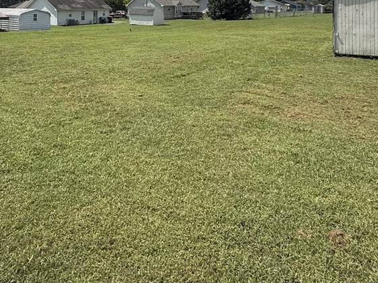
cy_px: 7
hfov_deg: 56.1
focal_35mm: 32
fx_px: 349
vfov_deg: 39.5
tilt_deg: +1.4
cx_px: 140
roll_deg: +0.4
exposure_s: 1/3125
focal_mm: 2.22
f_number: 2.2
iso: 50
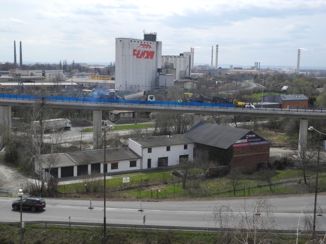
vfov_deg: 29.1
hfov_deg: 38.2
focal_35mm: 50
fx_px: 471
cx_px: 163
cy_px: 122
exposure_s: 1/1012
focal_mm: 10.7
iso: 100
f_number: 4
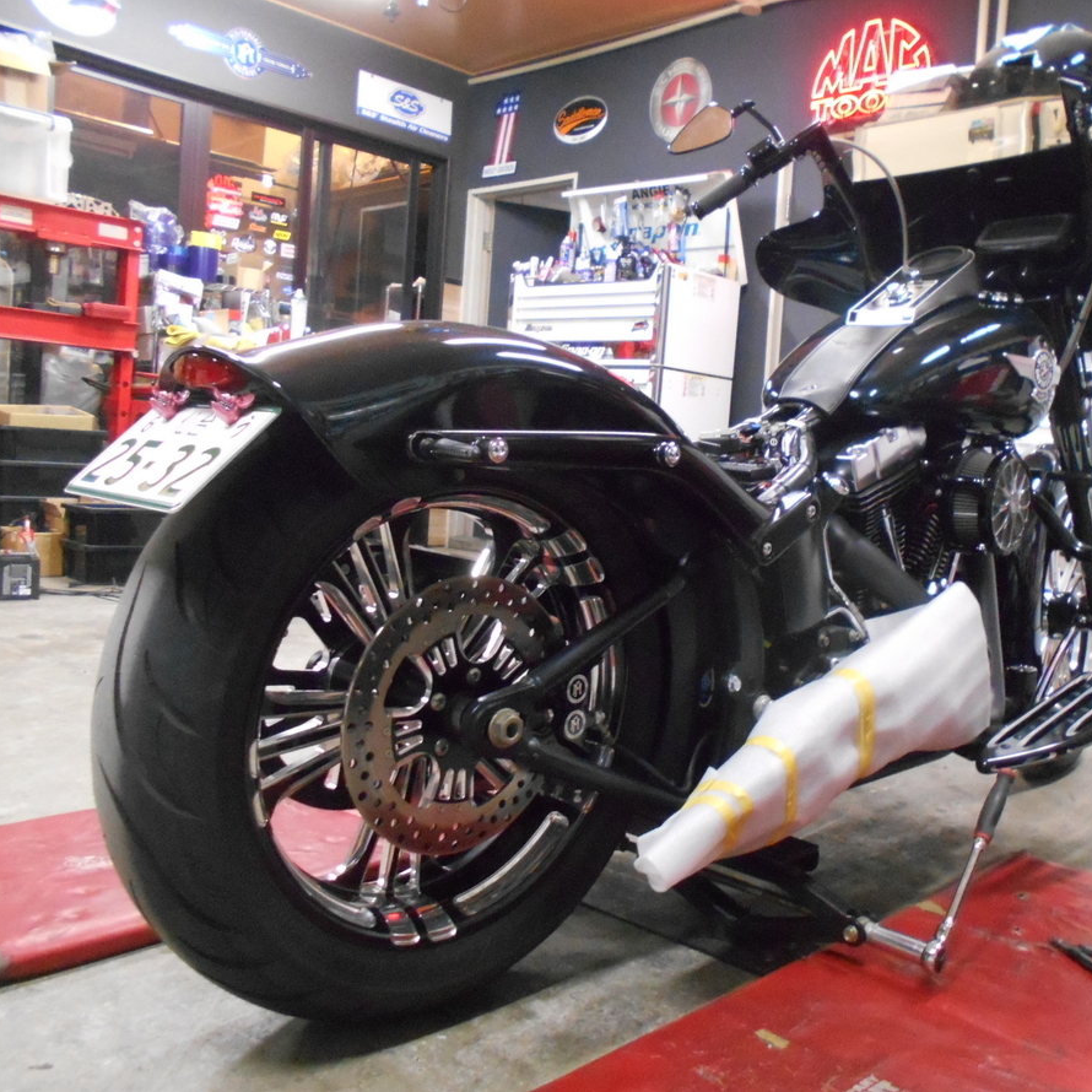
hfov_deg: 51.9
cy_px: 541
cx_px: 693
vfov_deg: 52.5
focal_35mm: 31
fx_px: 1106
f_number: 3.2
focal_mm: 4.6
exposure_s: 1/25
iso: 800
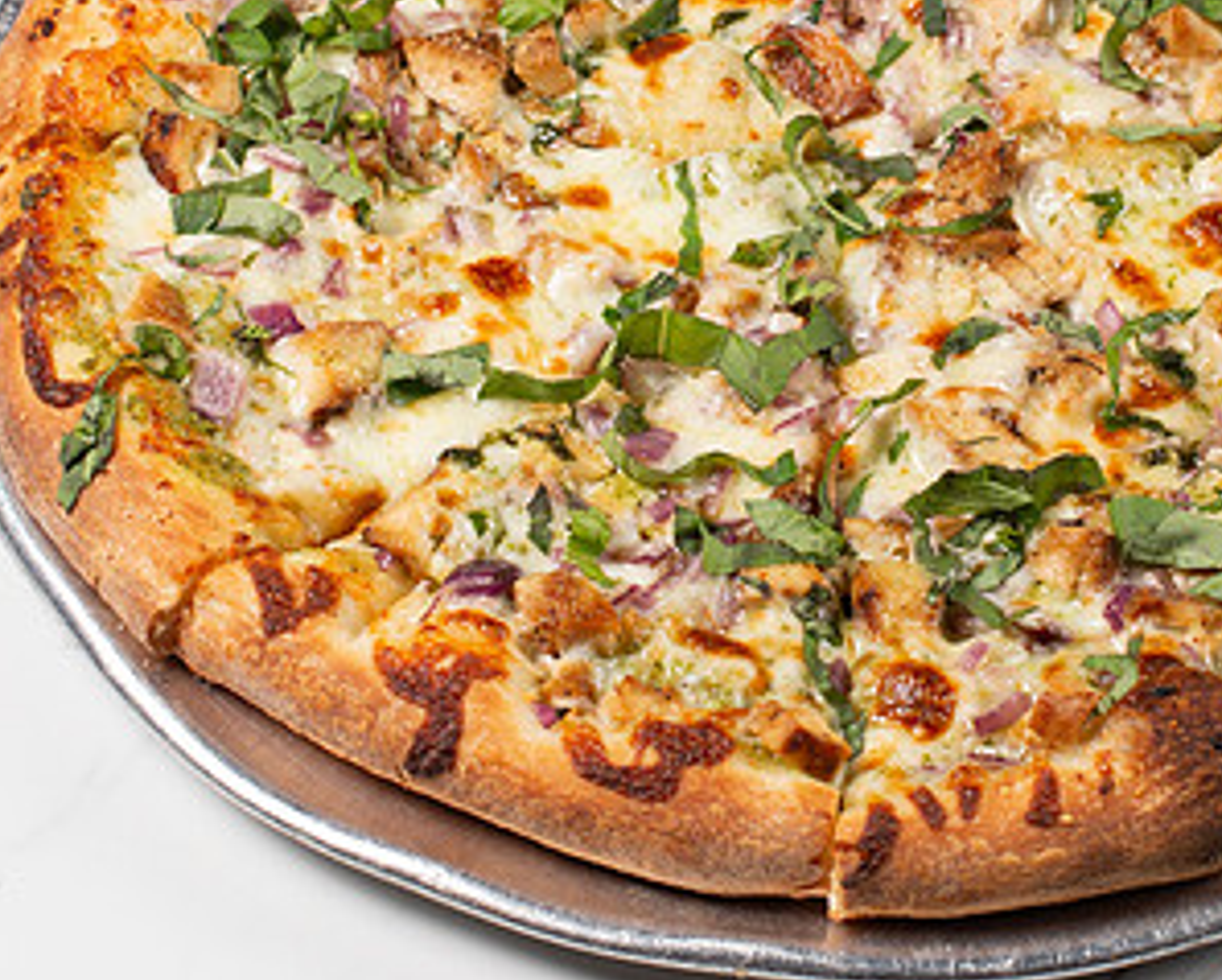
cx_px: 826
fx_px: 4524
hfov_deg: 15.4
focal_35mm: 125
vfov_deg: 12.3
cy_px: 314
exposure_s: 1/125
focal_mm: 50
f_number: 6.3
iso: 200
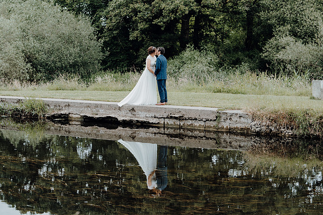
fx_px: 619
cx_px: 162
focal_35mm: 69
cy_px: 108
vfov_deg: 19.7
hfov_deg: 29.2
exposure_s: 1/800
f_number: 2.8
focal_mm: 46
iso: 400
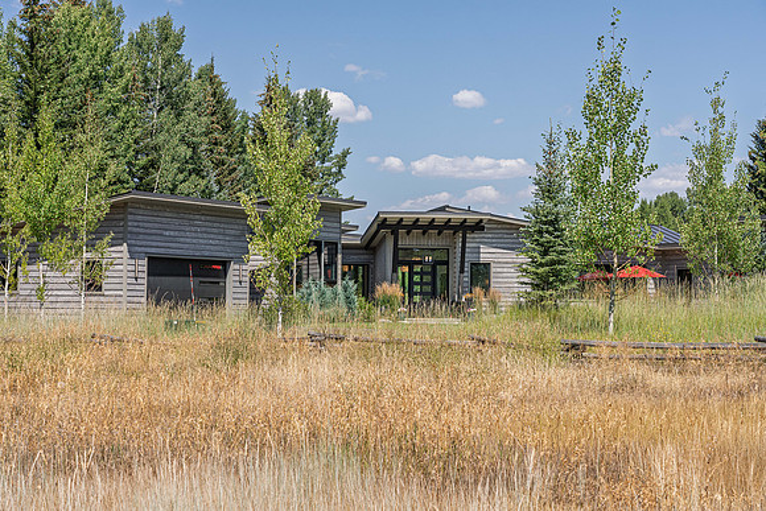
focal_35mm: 76
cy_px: 256
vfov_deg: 17.9
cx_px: 383
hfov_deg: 26.6
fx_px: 1619
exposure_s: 1/800
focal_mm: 75
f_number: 8
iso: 200
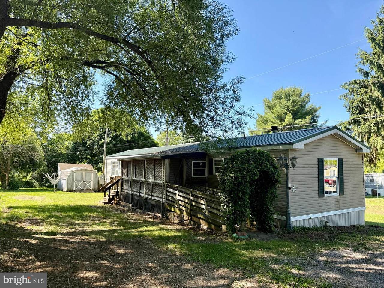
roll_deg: -1.0
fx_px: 266
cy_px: 144
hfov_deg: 71.6
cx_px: 192
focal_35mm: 24
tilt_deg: +5.0
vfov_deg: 56.8
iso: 100
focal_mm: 6.76
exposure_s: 1/1437
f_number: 1.78
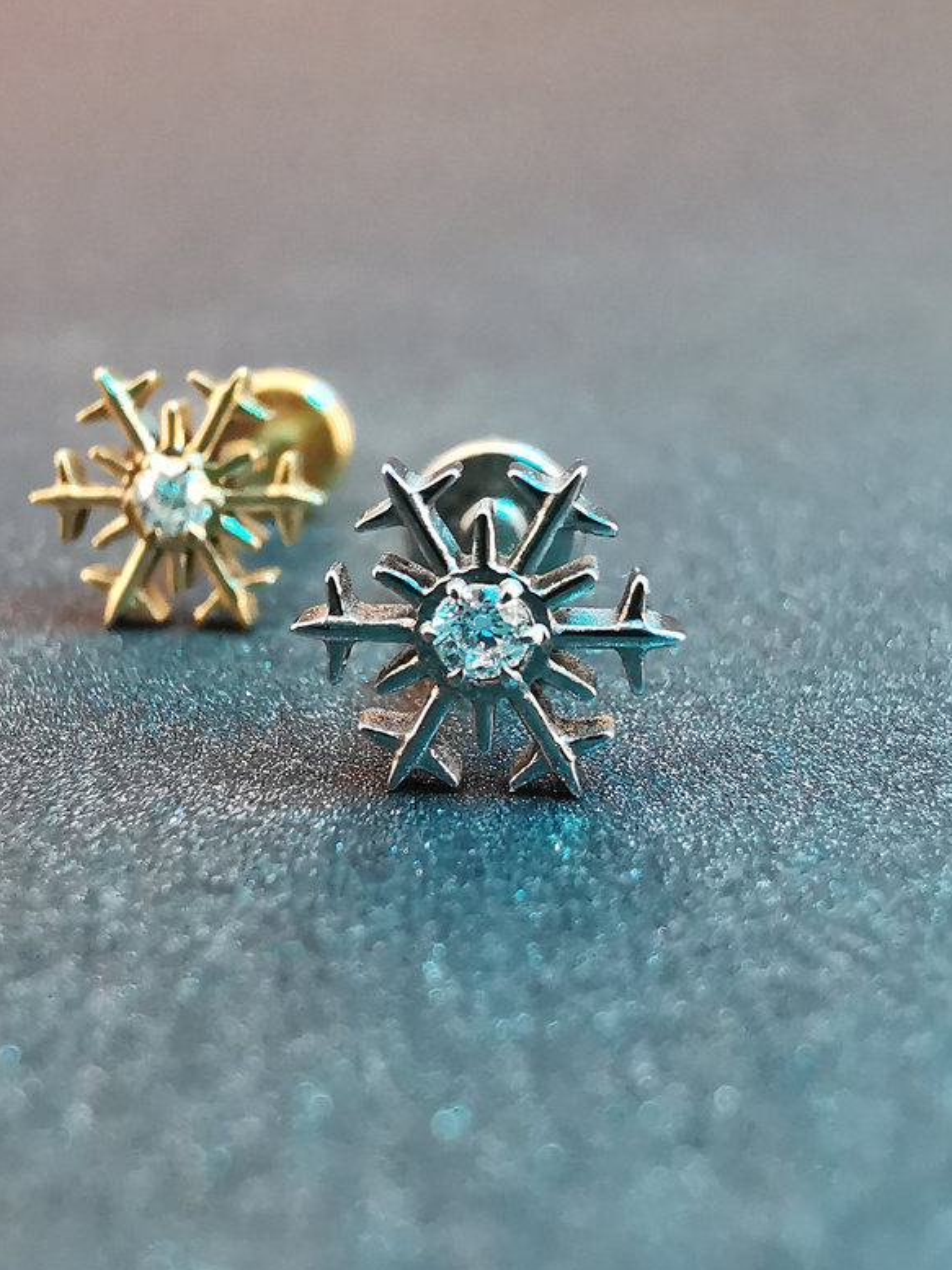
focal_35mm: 45
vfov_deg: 41.9
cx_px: 346
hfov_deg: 32.0
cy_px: 526
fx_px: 1651
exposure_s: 1/60
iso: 200
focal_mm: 2.35
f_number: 2.2
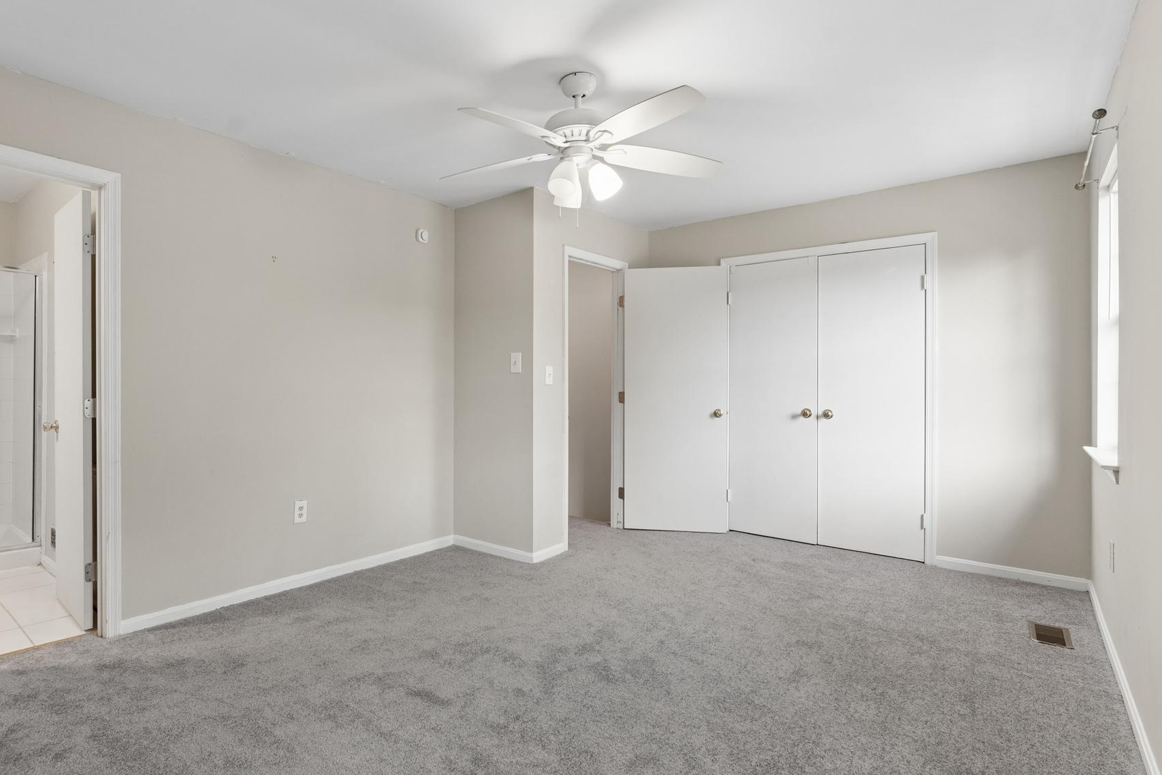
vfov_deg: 66.7
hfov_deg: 88.5
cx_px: 485
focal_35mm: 18
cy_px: 385
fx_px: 589
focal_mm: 15.2
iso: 1250
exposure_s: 1/20
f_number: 7.1
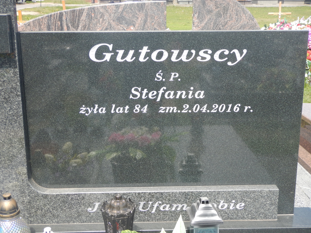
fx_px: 431
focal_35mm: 48
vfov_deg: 30.3
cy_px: 116
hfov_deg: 39.7
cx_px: 156
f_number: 4.3
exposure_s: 1/250
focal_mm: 8.5
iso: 125
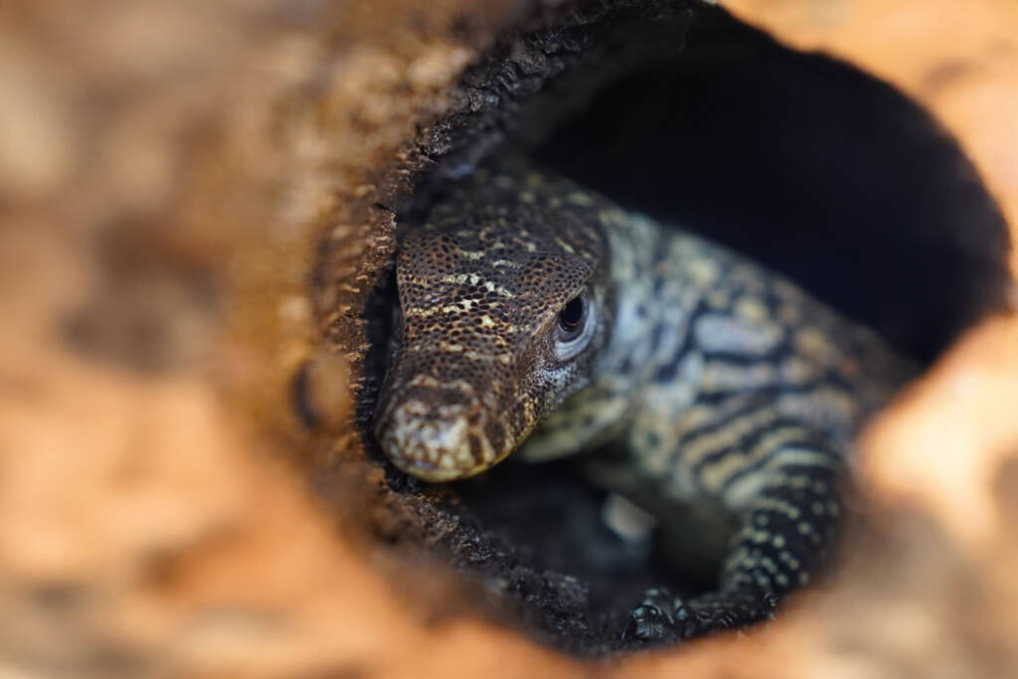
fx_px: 2969
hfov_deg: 19.5
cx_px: 509
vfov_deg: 13.0
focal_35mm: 105
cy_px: 340
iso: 2000
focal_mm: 70
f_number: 2.8
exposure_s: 1/50
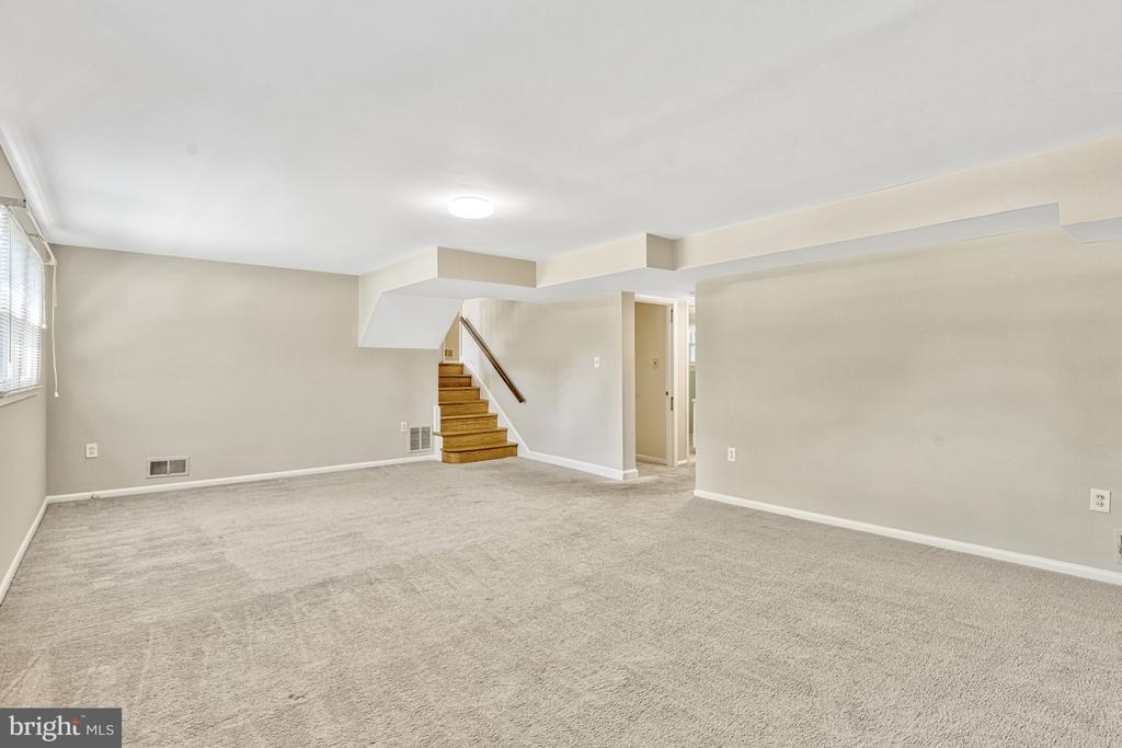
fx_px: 530
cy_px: 374
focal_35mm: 17
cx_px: 561
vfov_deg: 70.5
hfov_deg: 93.3
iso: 1250
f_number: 8
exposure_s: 1/25
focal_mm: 17
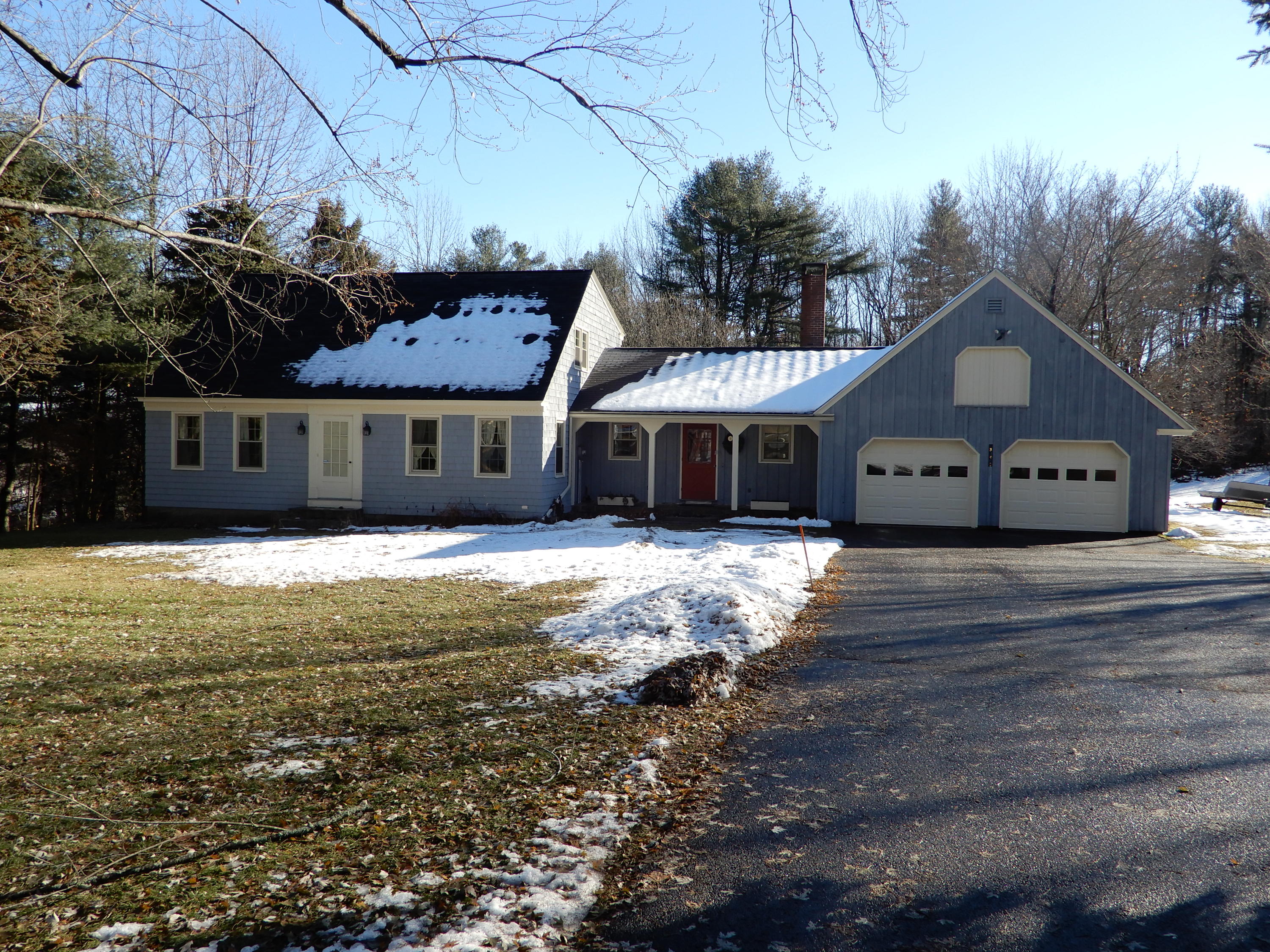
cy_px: 476
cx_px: 635
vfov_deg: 49.7
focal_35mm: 28
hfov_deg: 63.4
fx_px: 1027
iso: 80
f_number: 3.5
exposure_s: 1/400
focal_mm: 5
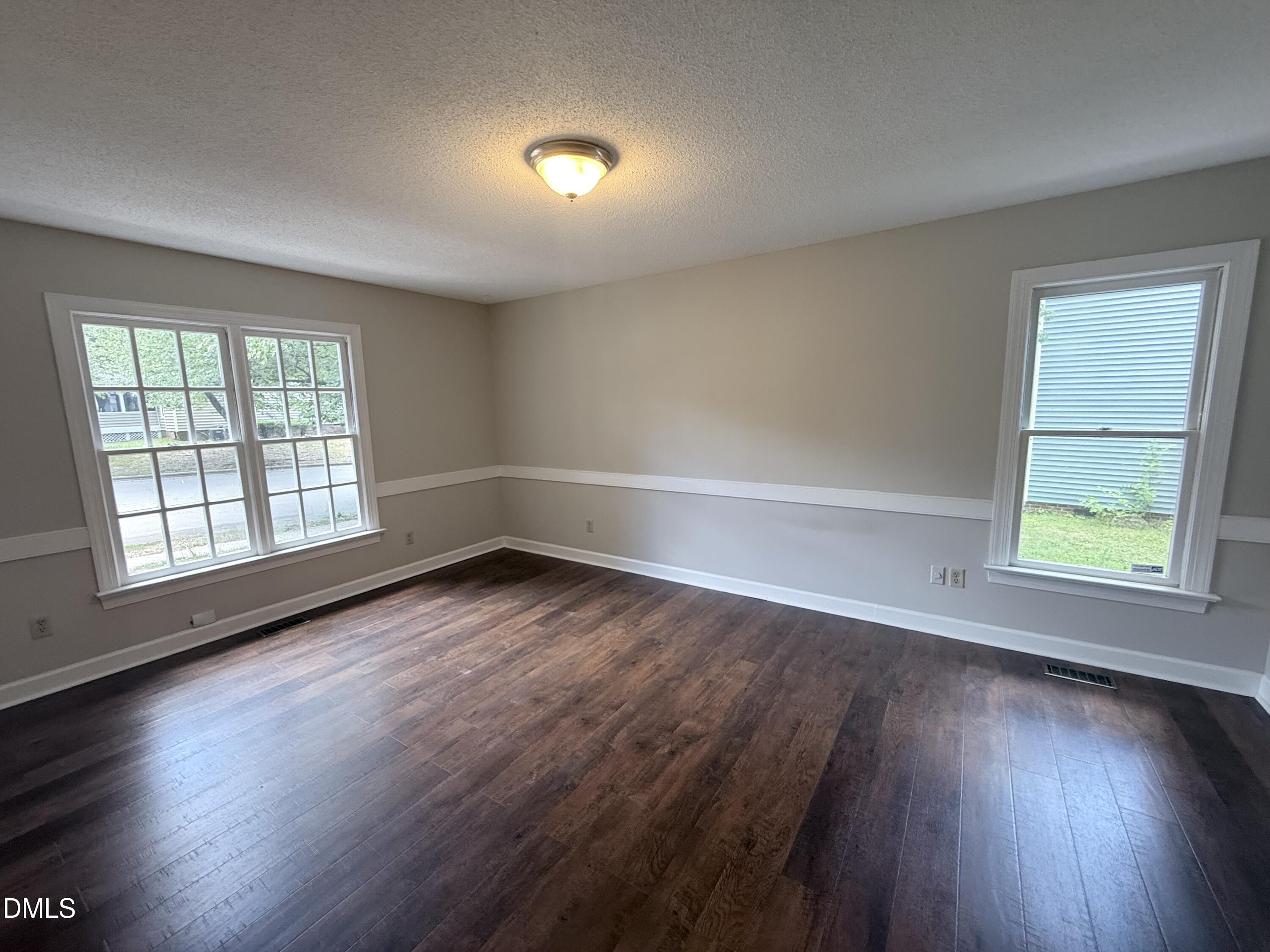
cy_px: 476
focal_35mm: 14
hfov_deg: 102.1
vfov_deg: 85.7
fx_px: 514
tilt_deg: -7.0
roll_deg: +1.1
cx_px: 635
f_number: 2.2
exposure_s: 1/60
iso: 160
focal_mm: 2.22
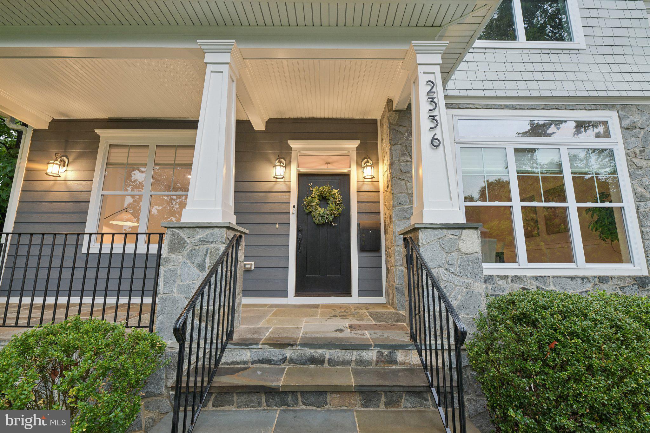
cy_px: 216
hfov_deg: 96.7
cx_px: 325
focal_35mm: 16
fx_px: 289
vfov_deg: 73.7
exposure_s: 1/8
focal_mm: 16
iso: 400
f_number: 8
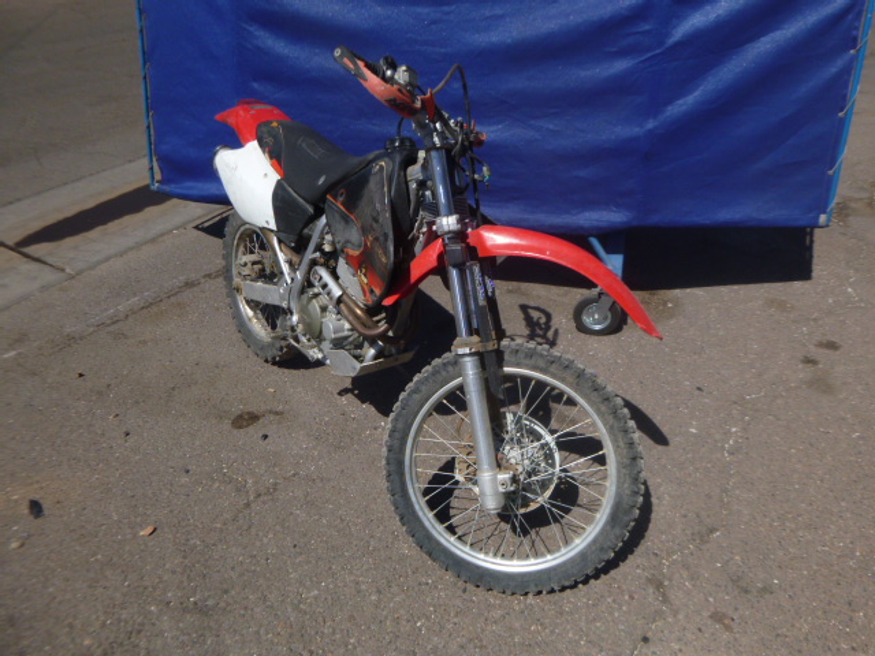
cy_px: 328
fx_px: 632
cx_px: 438
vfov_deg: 54.9
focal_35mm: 25
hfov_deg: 69.4
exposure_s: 1/1000
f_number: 3.9
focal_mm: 4.5
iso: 100
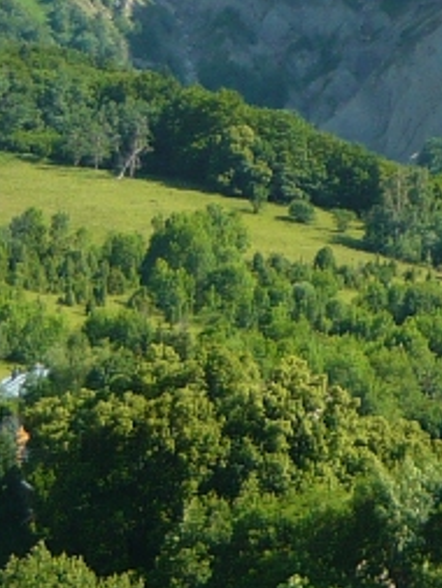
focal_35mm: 186
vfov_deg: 10.3
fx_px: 3164
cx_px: 789
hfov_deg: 7.7
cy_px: -249
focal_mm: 6
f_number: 2.9
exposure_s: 1/640
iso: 100
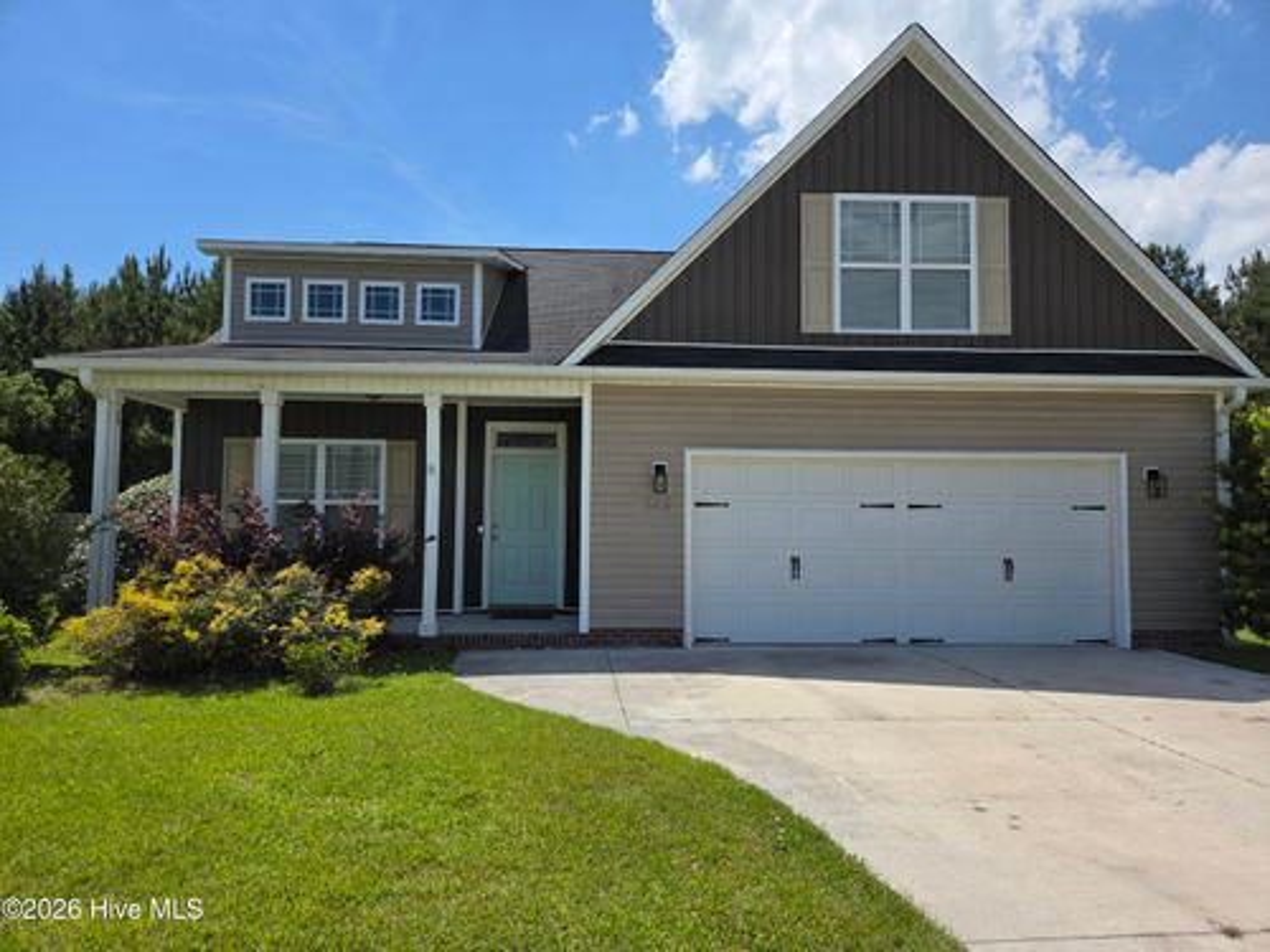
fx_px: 844
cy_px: 476
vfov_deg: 58.9
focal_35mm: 23
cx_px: 635
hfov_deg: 73.9
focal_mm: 5.4
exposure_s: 1/6839
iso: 80
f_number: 1.8
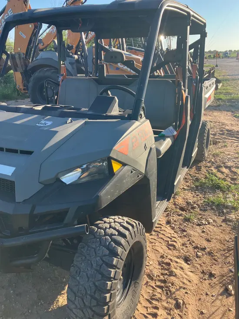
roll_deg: +1.4
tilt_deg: -20.7
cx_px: 120
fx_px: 258
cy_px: 160
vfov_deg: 63.4
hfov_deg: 49.8
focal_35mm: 28
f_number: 1.8
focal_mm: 3.99
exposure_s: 1/578
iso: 32
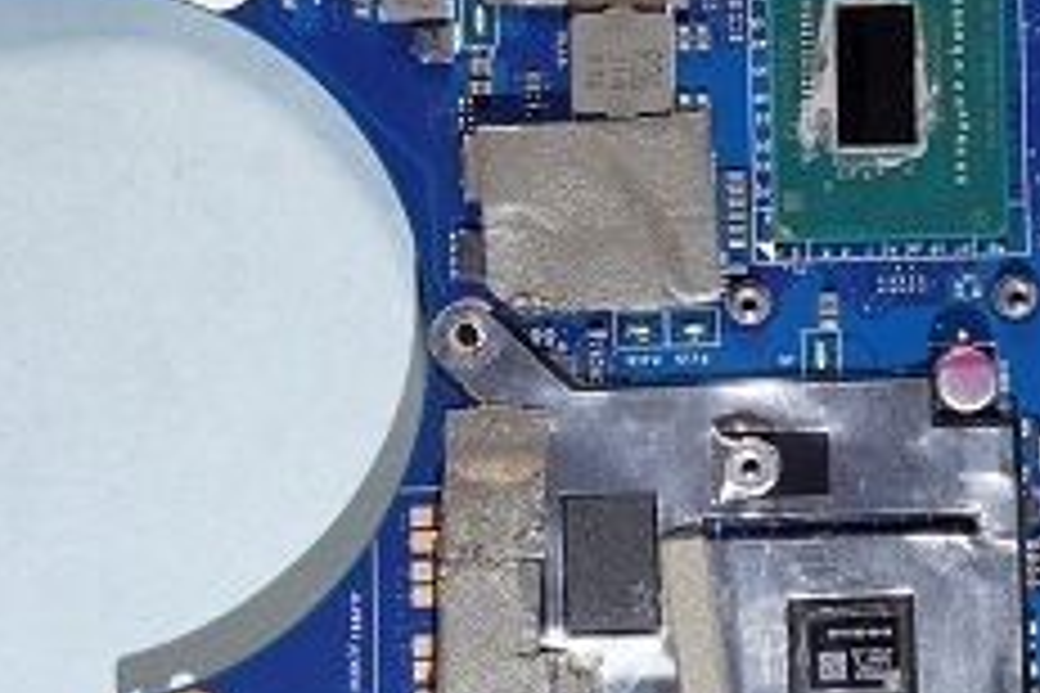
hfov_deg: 19.1
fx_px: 3091
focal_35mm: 107
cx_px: 671
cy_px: -68
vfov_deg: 12.6
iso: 100
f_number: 8
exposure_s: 1/5
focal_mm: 22
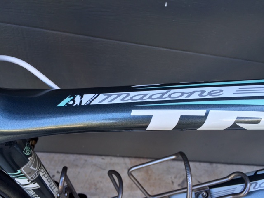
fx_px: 221
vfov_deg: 48.2
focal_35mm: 29
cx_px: 132
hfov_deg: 61.7
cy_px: 99
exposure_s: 1/120
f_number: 2.2
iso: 32
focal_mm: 4.15
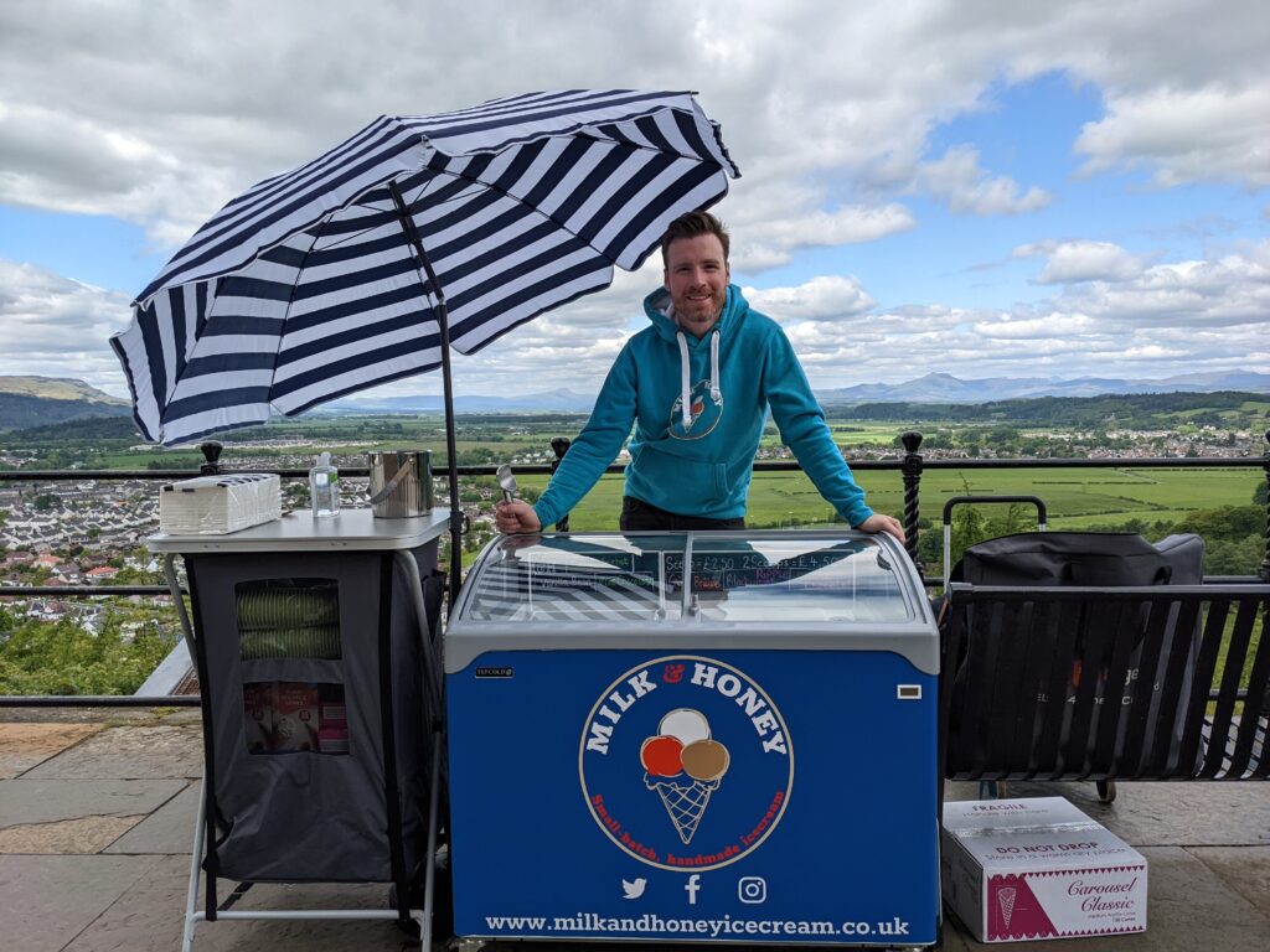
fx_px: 991
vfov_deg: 51.4
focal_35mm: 27
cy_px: 476
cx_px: 635
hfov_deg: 65.3
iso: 69
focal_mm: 4.38
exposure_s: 1/2933
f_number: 1.73
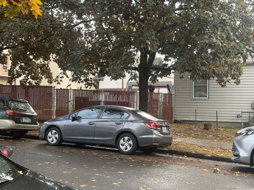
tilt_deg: +0.6
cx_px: 127
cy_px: 95
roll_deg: -1.0
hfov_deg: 39.7
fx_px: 352
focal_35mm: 48
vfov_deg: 30.3
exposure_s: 1/400
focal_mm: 6.76
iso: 80
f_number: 1.78
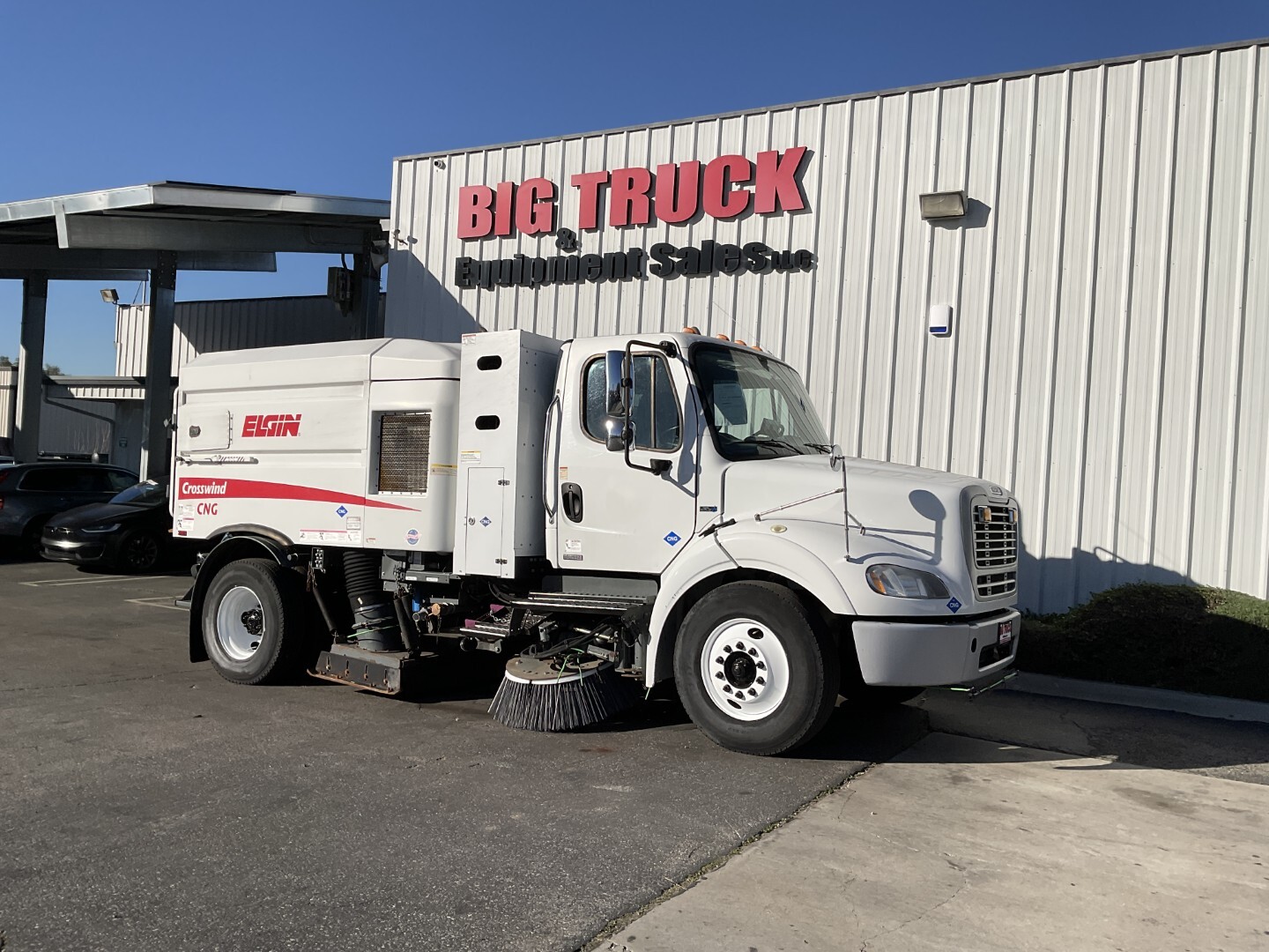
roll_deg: -3.9
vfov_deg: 48.2
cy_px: 476
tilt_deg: +0.7
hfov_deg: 61.7
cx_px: 634
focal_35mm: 29
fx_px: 1063
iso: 20
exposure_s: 1/4405
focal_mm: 3
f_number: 1.8
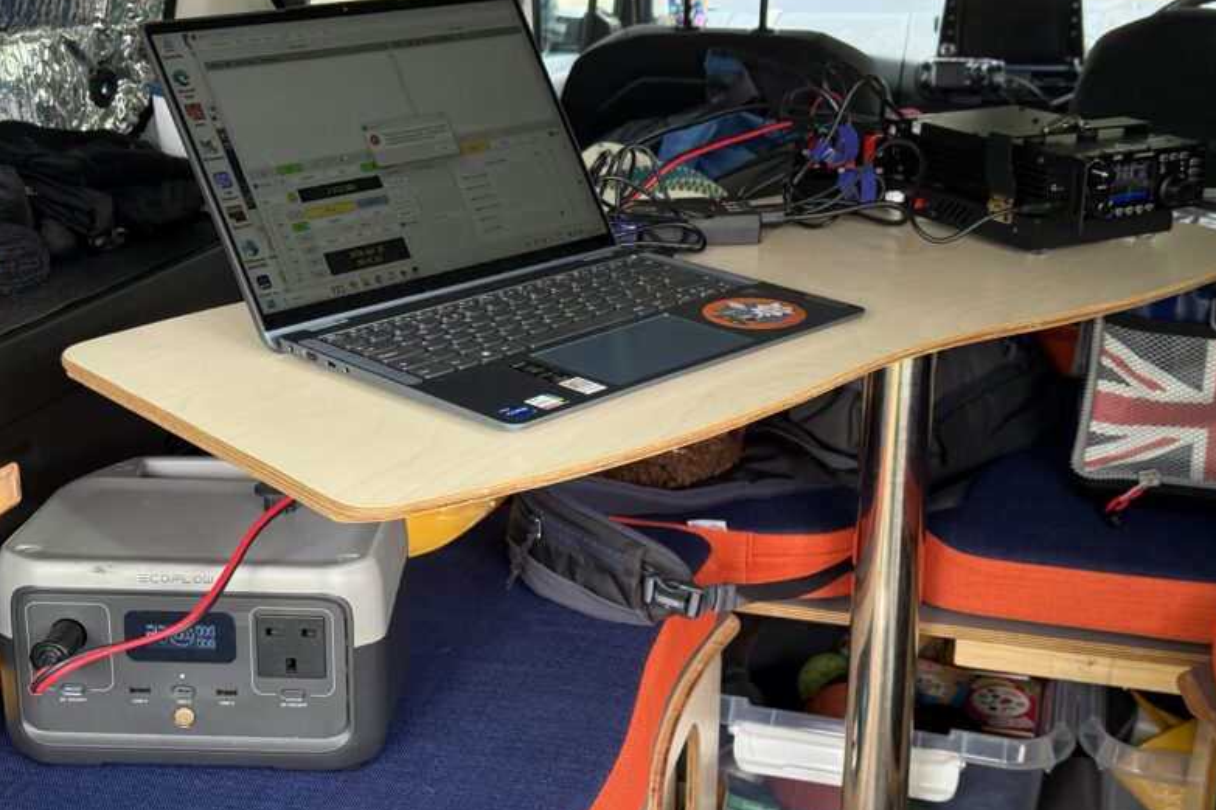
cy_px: 391
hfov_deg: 38.9
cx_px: 609
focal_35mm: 51
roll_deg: -0.7
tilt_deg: -17.9
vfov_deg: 26.5
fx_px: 1723
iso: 200
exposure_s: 1/193
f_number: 1.78
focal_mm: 6.76
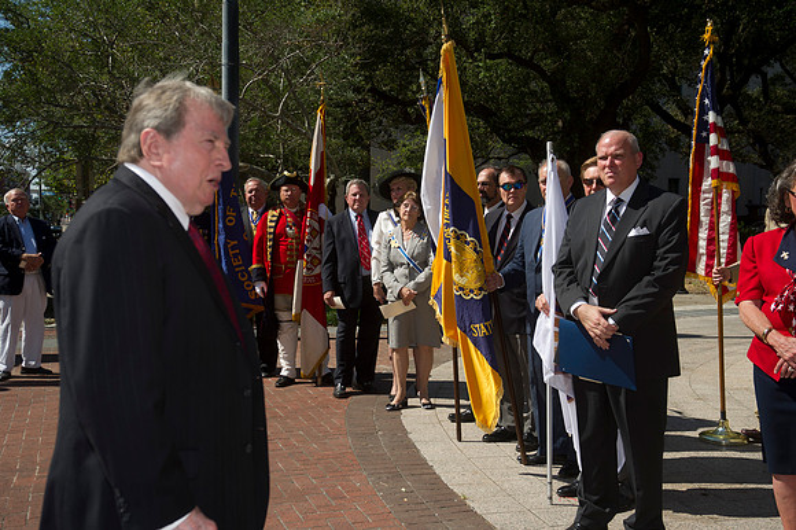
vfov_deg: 29.8
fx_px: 994
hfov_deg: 43.6
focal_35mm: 45
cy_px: 265
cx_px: 398
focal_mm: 45
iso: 200
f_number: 8
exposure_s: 1/320
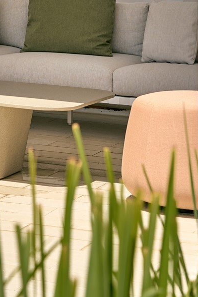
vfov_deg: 13.9
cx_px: -32
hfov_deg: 9.6
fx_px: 1162
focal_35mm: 141
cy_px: -97
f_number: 10
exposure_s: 1/1000
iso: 125
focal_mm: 49
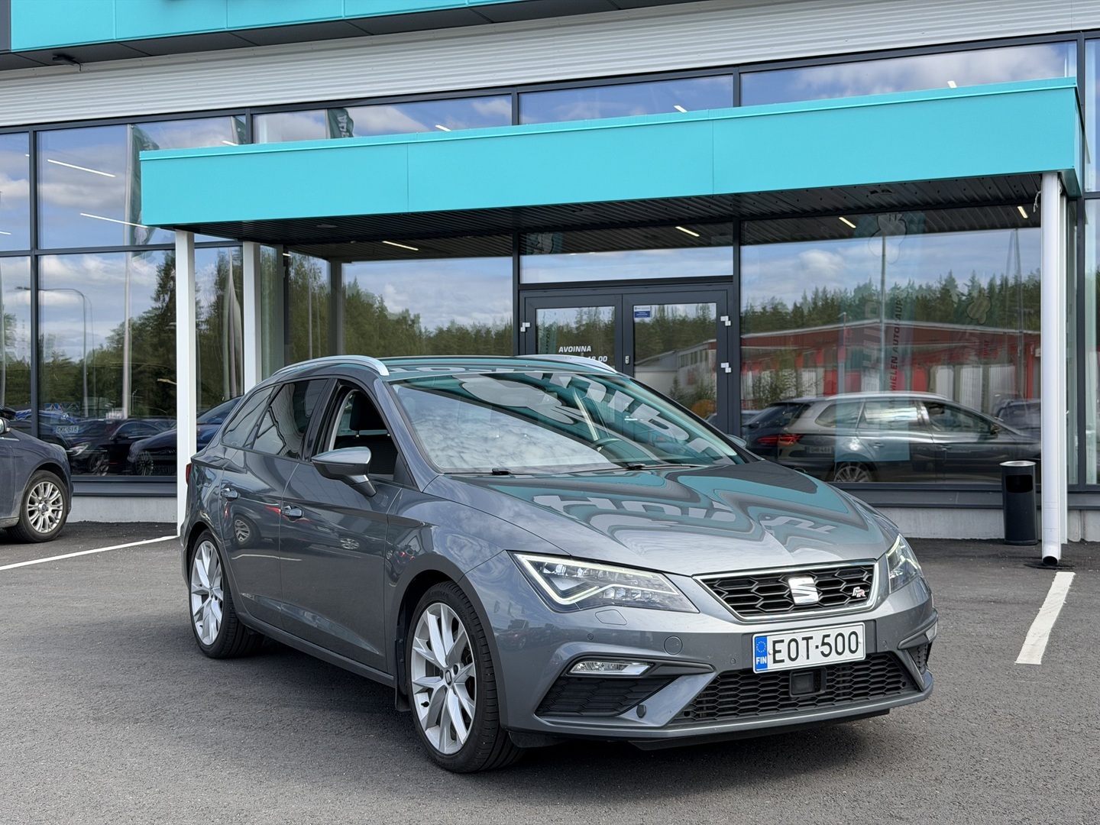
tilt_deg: +0.1
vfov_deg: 30.3
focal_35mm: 48
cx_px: 550
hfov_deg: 39.7
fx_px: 1525
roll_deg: -0.6
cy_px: 412
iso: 64
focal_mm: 6.76
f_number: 1.78
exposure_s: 1/1307
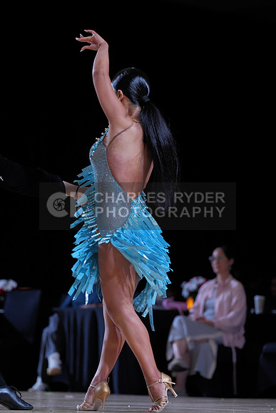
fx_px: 2298
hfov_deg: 6.9
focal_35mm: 200
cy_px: 206
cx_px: 138
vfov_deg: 10.3
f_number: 4
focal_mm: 200
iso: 400
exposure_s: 1/400
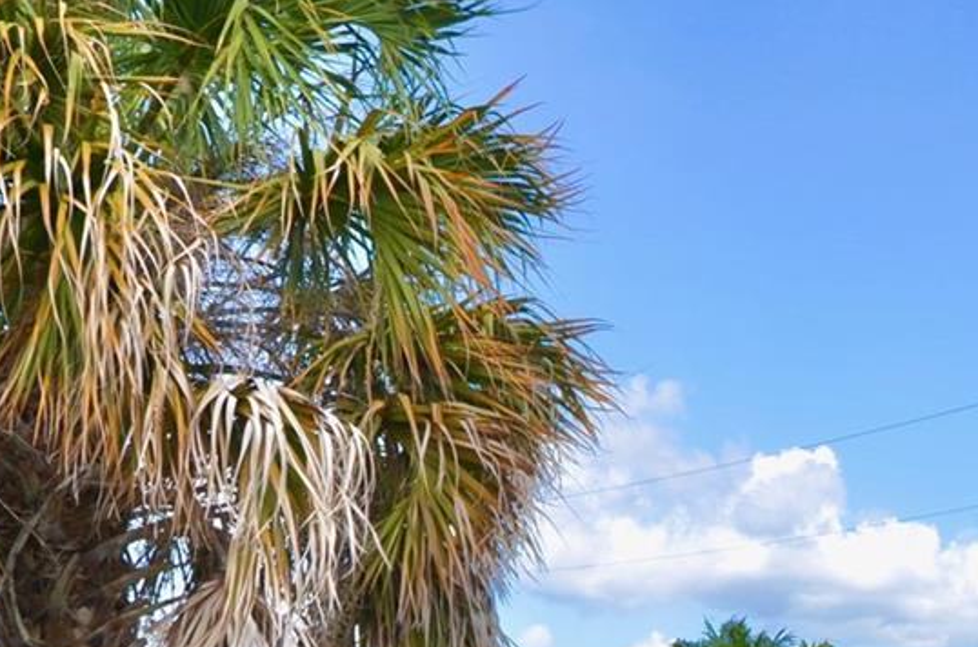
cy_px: 757
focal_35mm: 107
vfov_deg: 12.5
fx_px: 2900
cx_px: 934
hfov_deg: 18.7
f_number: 8
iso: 125
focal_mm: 24
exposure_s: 1/250
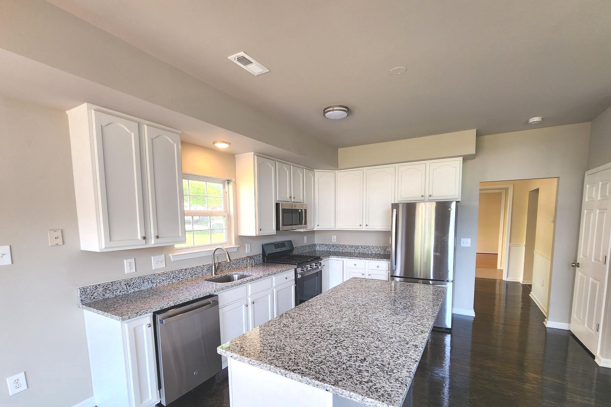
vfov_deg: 76.2
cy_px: 251
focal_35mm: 15
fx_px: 255
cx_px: 305
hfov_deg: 100.4
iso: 80
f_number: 2.2
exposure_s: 1/60
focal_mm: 2.2
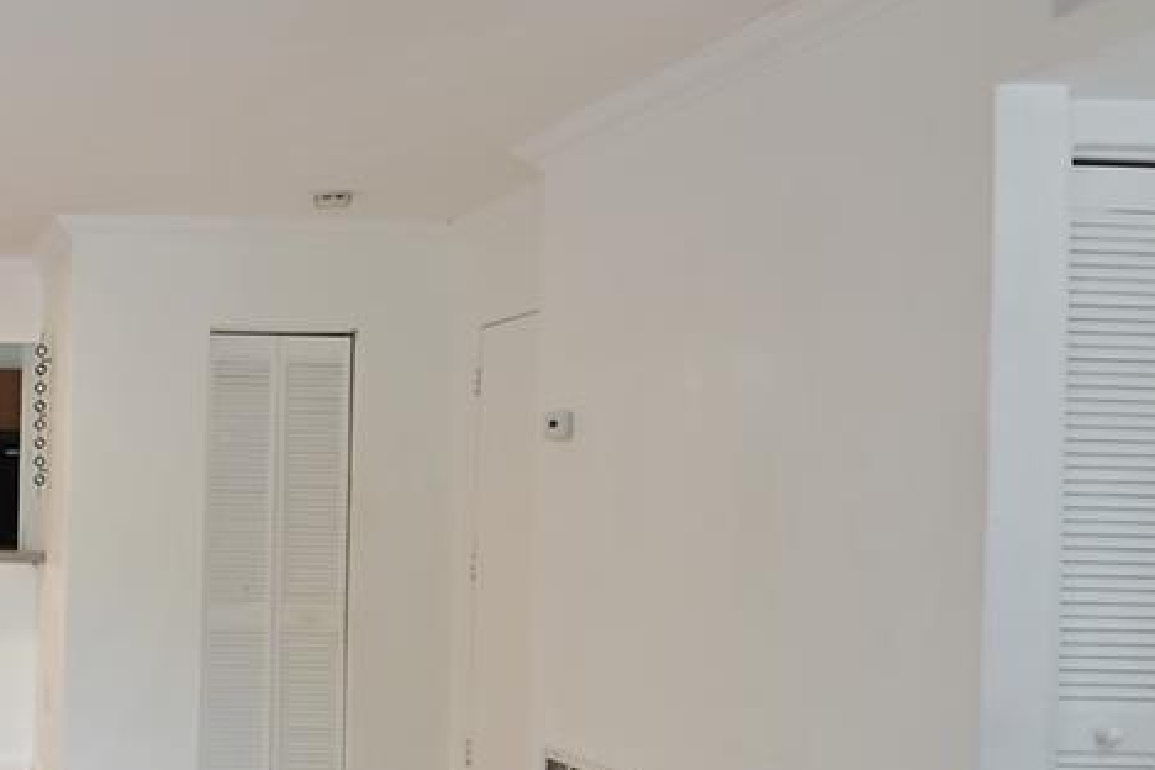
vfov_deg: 32.4
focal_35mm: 41
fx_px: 1315
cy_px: 503
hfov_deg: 37.9
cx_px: -165
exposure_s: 3
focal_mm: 8
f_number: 22
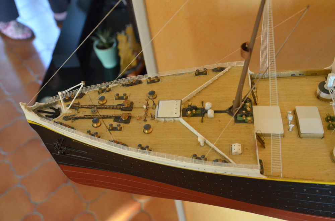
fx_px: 418
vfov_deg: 29.7
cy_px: 110
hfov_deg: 43.7
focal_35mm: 45
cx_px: 168
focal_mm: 30
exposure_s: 1/60
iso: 3200
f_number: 7.1
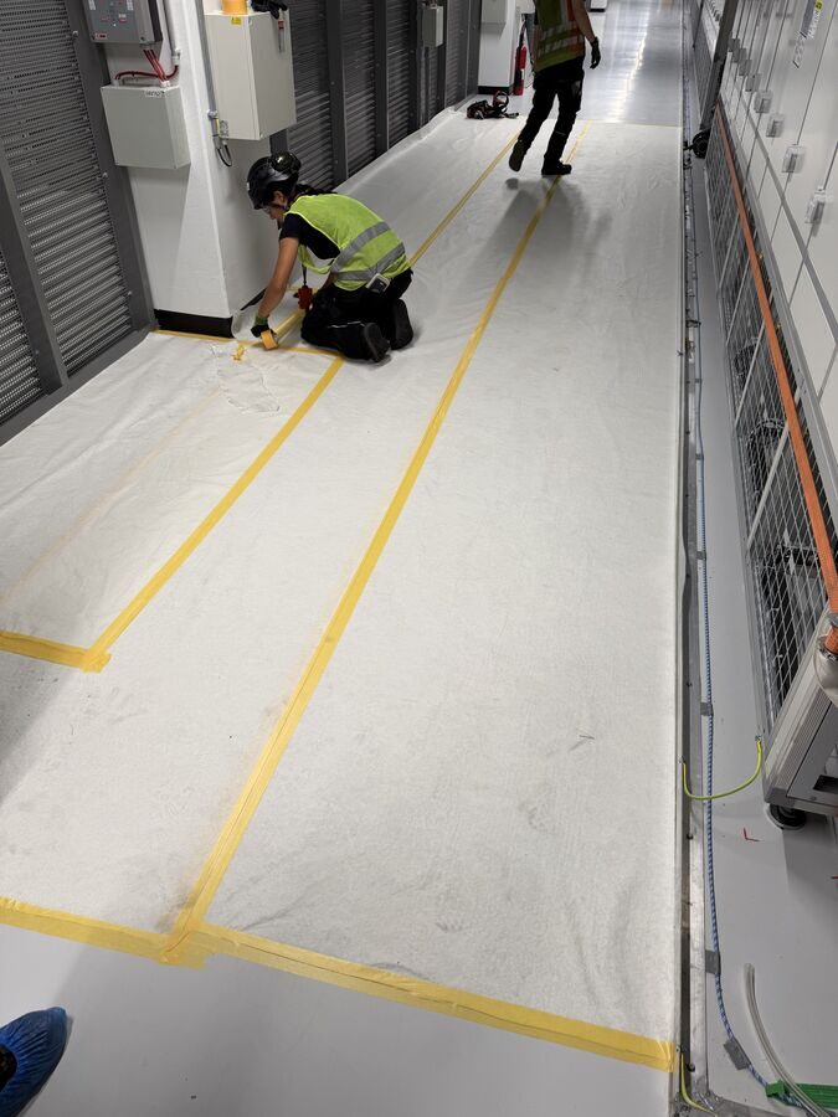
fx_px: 775
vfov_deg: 71.6
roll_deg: -1.0
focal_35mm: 24
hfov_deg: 56.8
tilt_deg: -38.6
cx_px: 419
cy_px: 558
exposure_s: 1/100
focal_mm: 6.76
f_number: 1.78
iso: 64
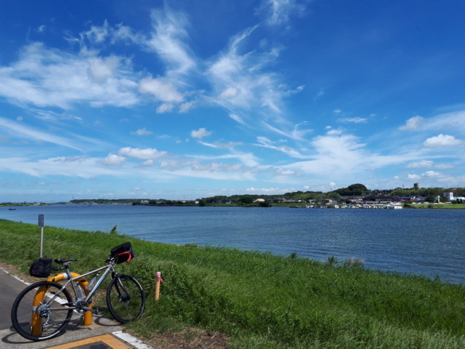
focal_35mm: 27
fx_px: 363
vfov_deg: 51.4
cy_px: 174
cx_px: 232
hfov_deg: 65.3
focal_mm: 3.6
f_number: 1.9
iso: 40
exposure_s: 1/1799
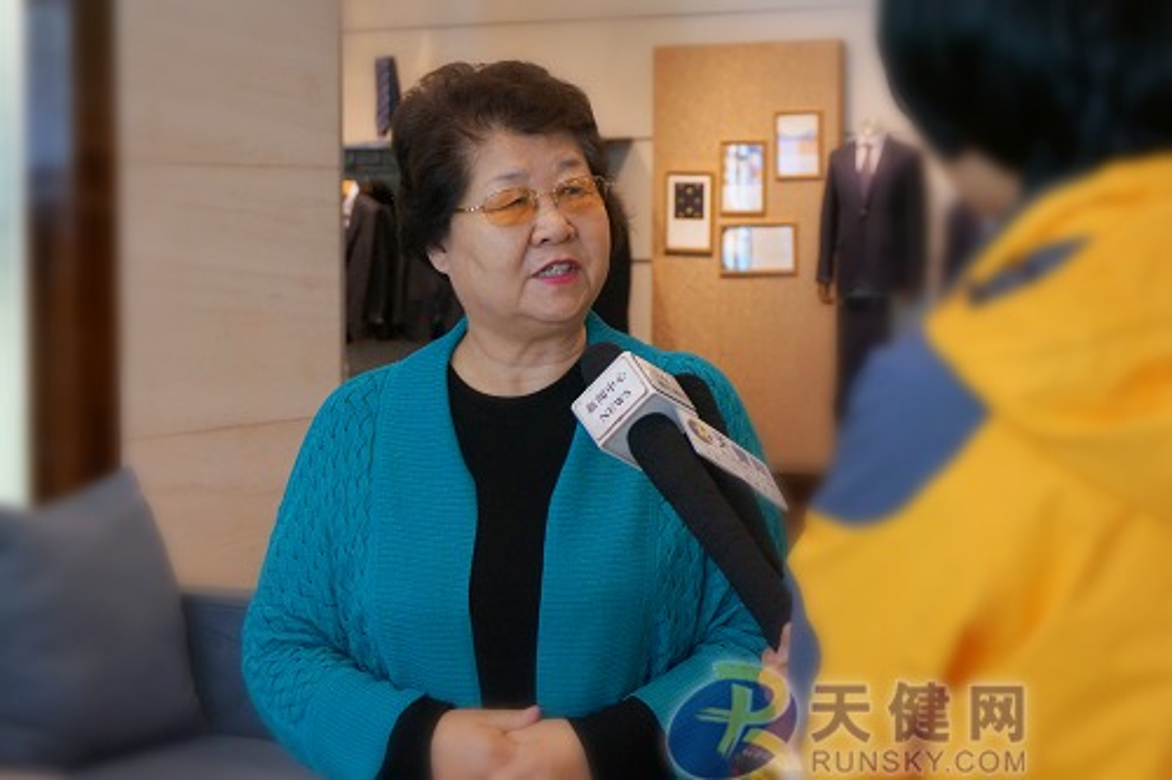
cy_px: 390
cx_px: 586
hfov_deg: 32.6
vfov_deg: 22.1
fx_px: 2001
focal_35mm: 62
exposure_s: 1/160
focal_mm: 41
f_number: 5.6
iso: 1250
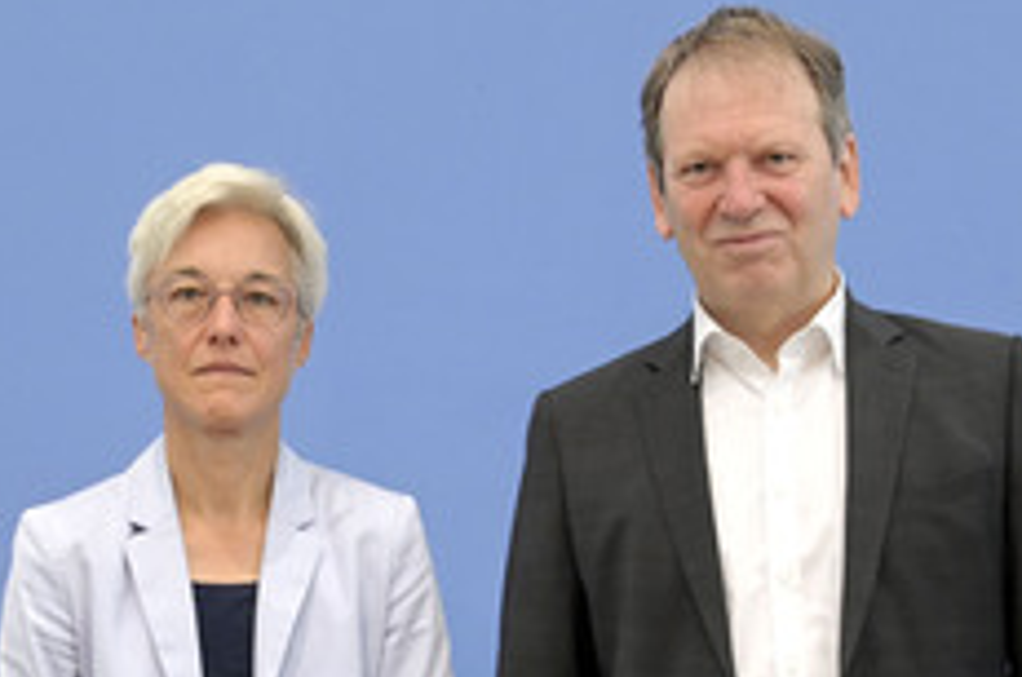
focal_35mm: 86
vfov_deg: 15.6
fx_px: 2436
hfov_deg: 23.7
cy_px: 642
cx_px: 533
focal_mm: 44
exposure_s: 1/640
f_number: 5.6
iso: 5000
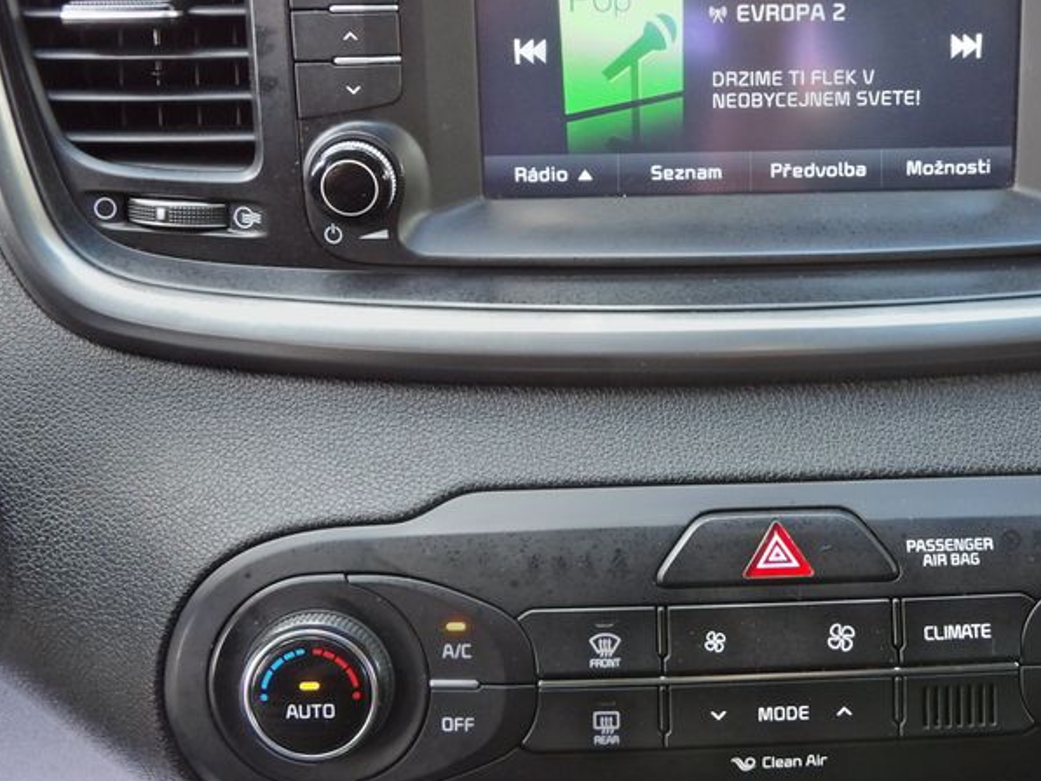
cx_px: 713
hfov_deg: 39.1
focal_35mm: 48
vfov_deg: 30.1
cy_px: 289
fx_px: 1444
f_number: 3.4
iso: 200
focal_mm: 5
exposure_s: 1/11
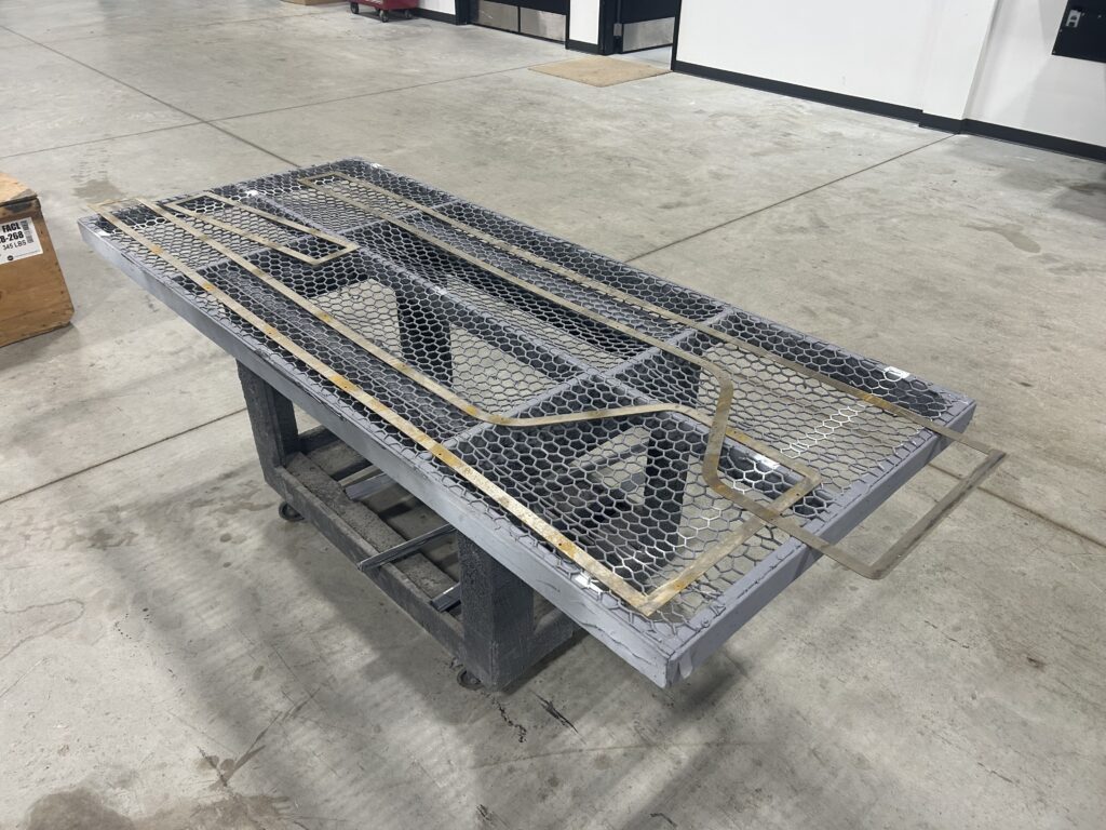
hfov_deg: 67.3
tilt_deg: -32.1
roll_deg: +3.2
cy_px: 415
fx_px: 831
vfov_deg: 53.1
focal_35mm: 26
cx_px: 553
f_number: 1.5
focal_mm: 5.7
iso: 125
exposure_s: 1/121
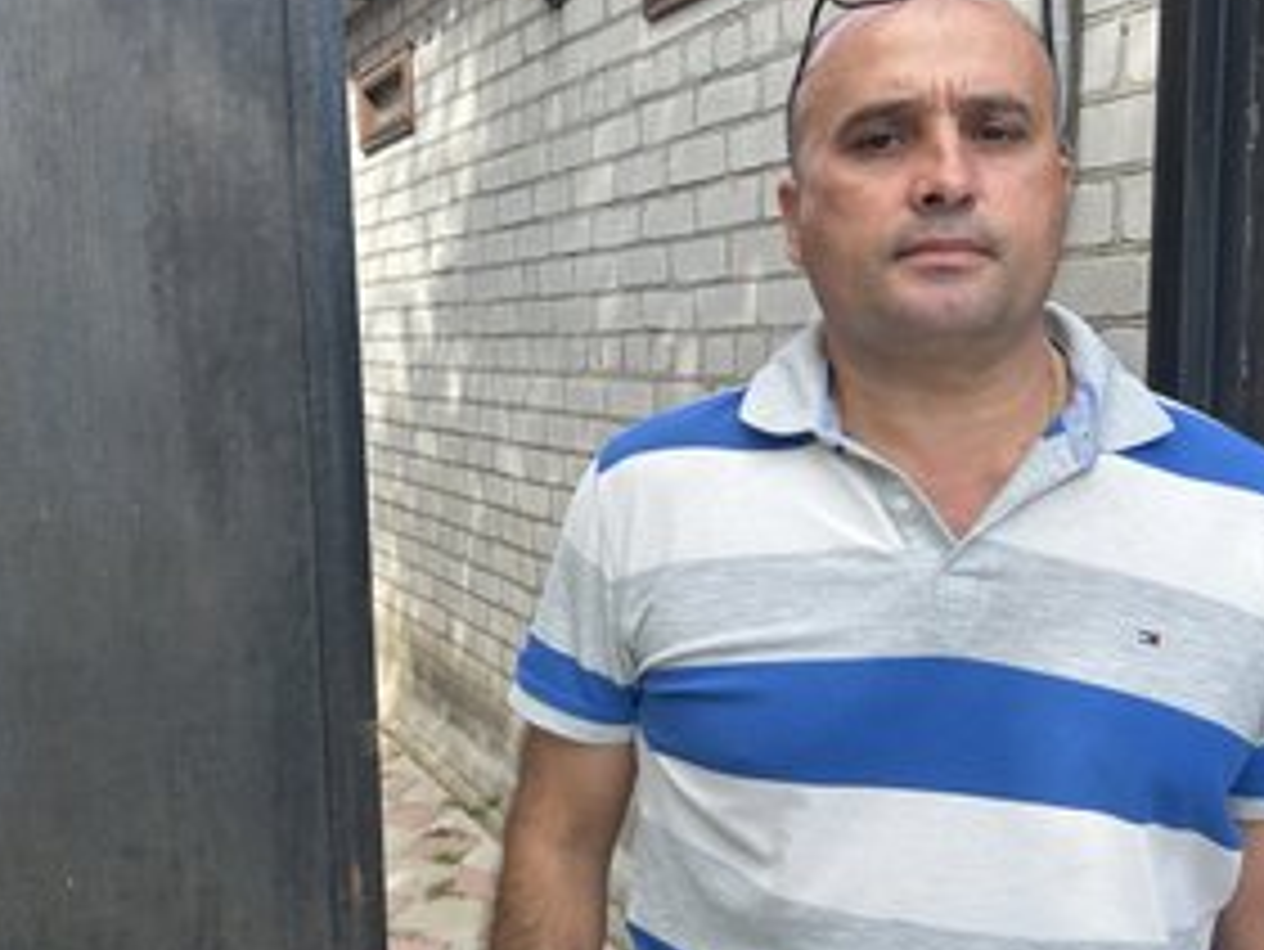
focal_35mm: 37
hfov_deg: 50.1
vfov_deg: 38.6
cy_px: 531
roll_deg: +1.6
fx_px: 1352
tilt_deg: -8.3
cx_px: 612
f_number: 1.5
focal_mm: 5.7
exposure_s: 1/1089
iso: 50
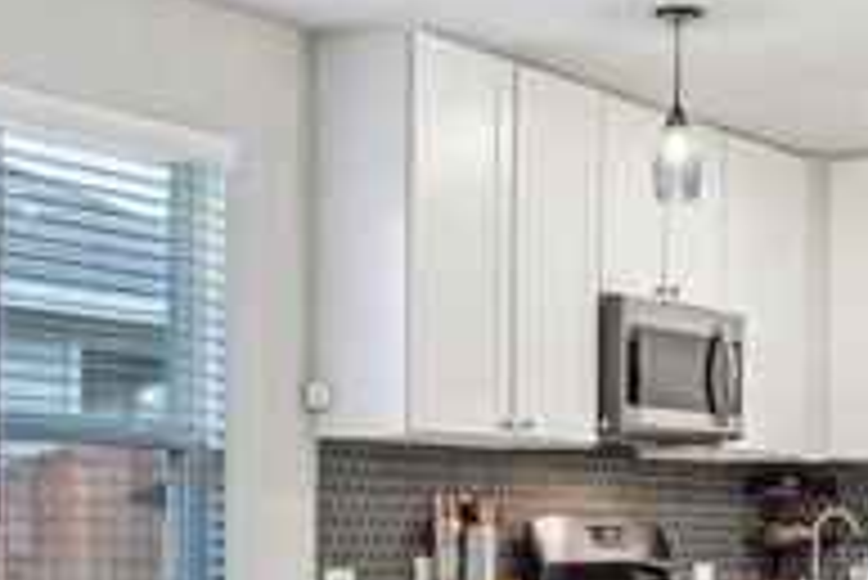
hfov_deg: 21.7
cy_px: 528
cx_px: 652
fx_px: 2239
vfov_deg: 14.6
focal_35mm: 93
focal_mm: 16.5
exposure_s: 1/13
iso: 400
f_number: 8
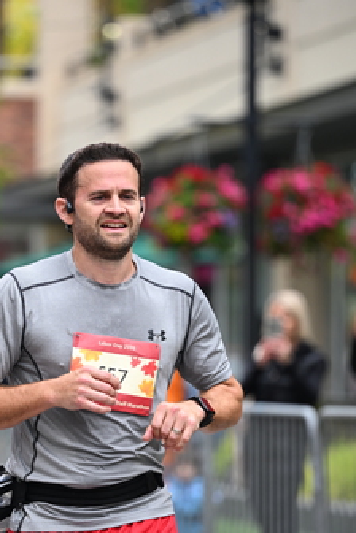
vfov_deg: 9.7
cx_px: 75
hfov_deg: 6.4
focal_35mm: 213
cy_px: 327
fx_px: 3159
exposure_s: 1/2000
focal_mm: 130
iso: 640
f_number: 2.8
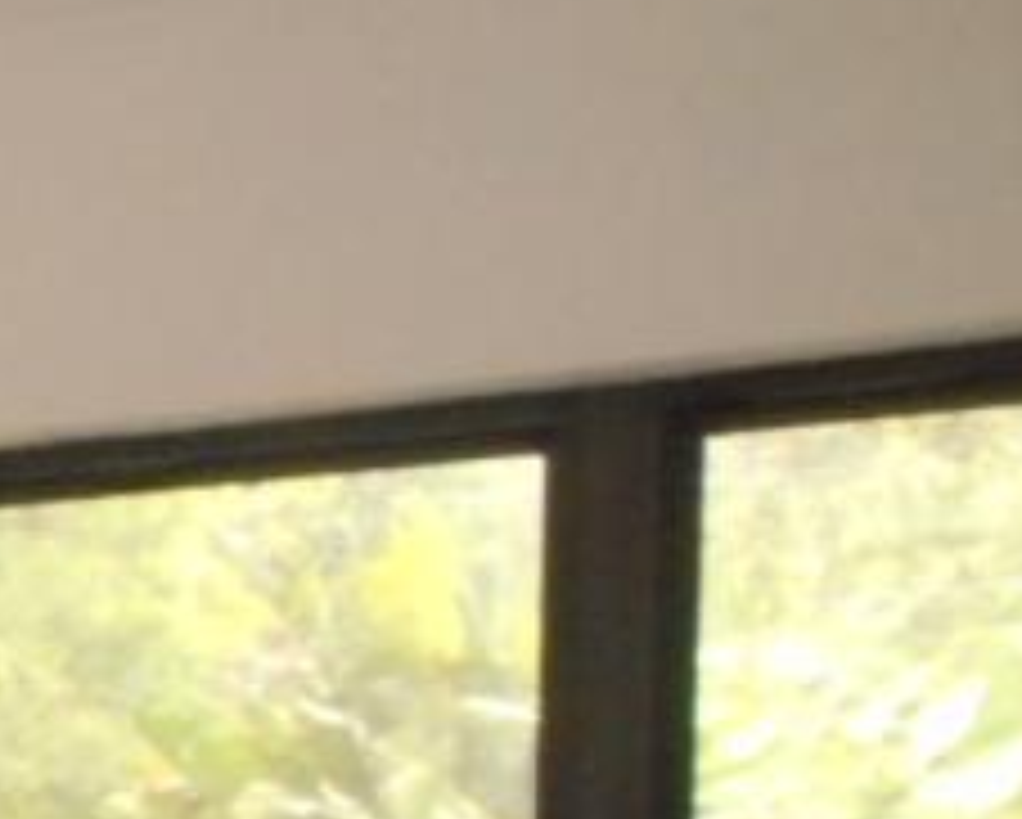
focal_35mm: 110
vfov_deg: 13.2
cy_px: 1226
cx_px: -810
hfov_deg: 15.1
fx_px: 3330
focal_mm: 4.5
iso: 640
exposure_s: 1/25
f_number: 3.7
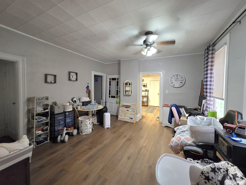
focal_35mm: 13
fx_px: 92
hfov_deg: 106.2
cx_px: 123
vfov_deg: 89.9
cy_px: 92
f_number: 1.9
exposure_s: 1/60.2
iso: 500
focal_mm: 2.2
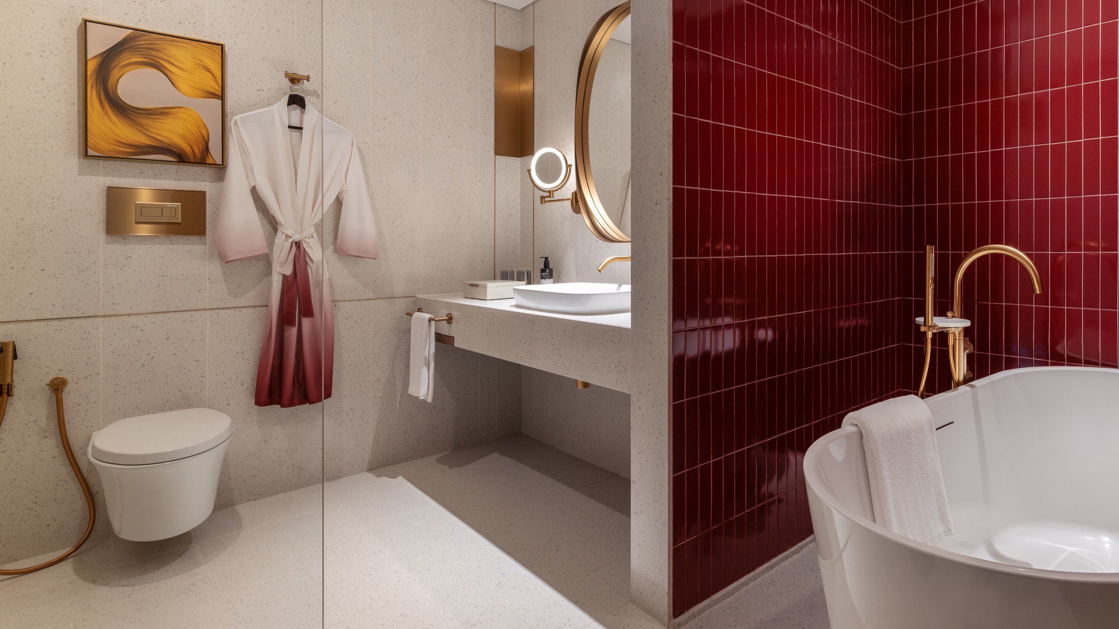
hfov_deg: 87.7
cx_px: 702
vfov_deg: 58.0
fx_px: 564
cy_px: 261
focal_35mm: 19
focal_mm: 14
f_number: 11
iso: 100
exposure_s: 1.3
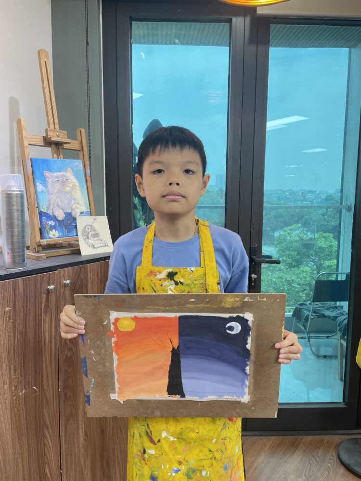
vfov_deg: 67.3
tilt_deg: -7.0
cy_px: 240
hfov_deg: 53.1
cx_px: 180
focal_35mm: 26
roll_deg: -0.4
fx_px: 362
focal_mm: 4.2
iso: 80
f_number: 1.6
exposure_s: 1/100
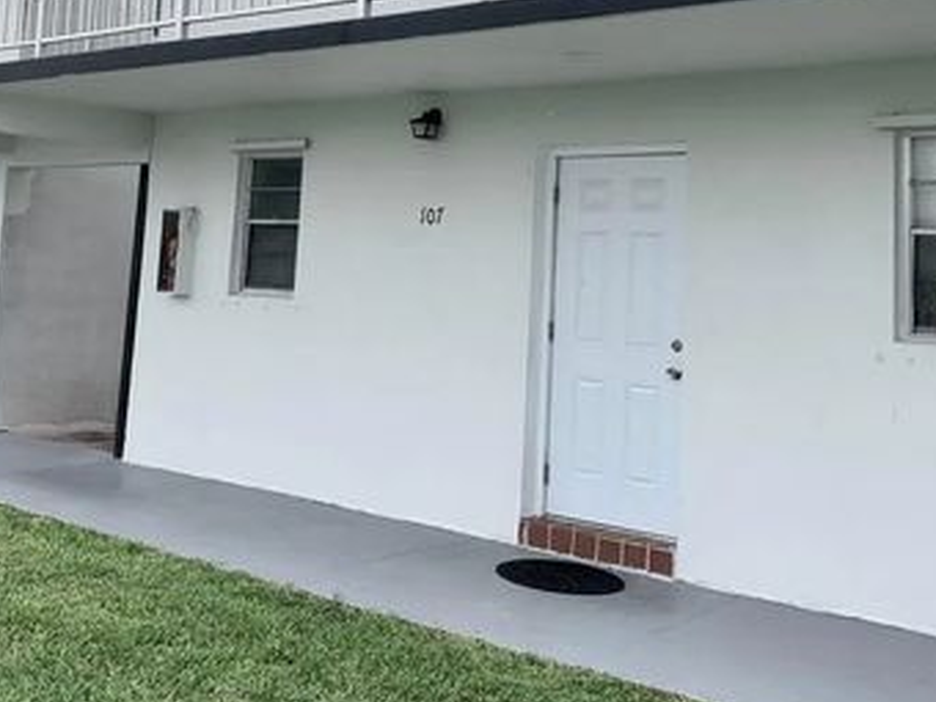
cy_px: 116
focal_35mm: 49
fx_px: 1325
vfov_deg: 28.9
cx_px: 471
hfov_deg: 38.9
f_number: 1.8
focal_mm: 4.25
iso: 25
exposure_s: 1/1513
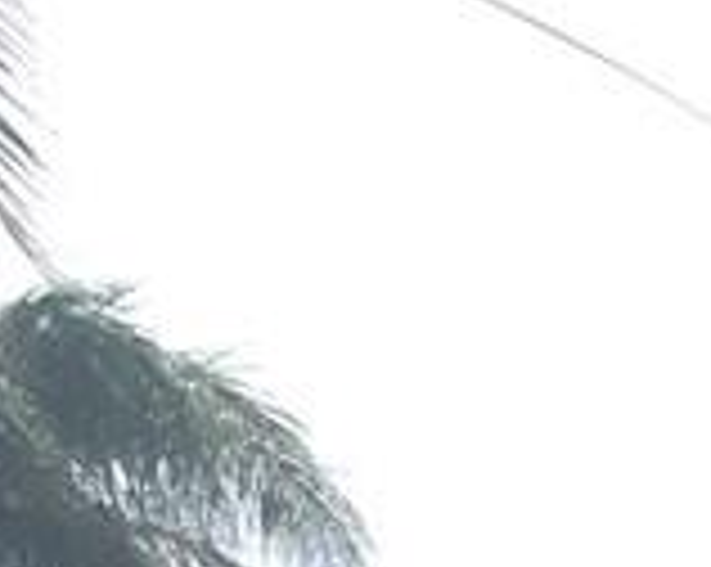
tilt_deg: -3.1
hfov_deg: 9.2
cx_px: 1791
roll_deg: -5.1
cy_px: 1606
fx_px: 3867
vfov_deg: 7.5
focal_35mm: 184
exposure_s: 1/1522
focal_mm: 4.15
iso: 32
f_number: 2.2
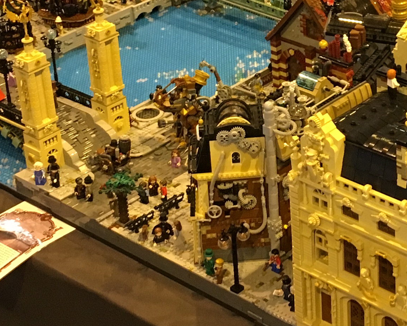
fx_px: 1192
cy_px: 7
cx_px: 358
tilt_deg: -25.1
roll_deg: +1.7
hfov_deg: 19.1
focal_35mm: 99
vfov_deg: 15.3
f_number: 2.2
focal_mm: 4.15
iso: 200
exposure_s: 1/33
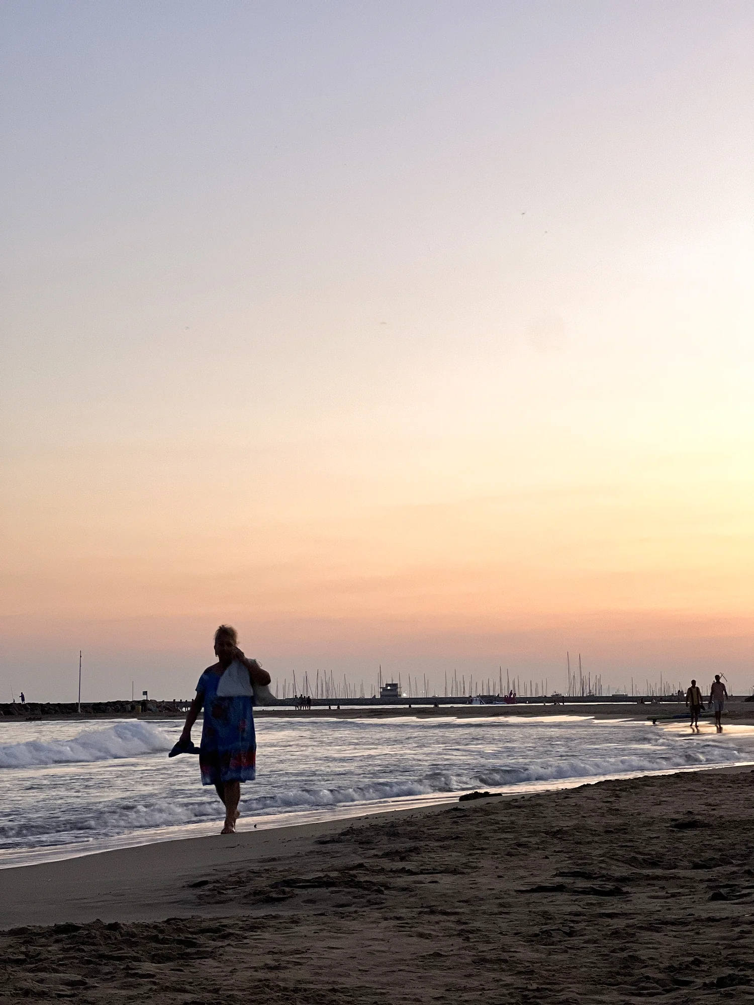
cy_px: 502
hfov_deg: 19.1
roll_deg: -0.3
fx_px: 2236
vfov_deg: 25.3
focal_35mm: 77
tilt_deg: +6.2
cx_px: 377
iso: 250
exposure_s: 1/89
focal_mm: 9
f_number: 2.8
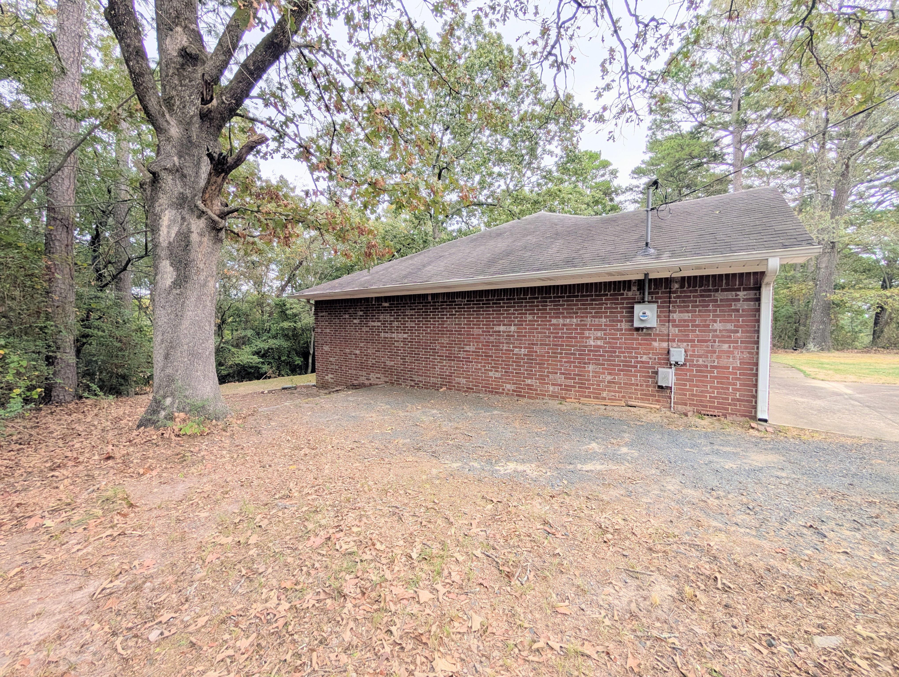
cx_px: 450
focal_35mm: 12
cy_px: 338
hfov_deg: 110.5
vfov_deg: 94.6
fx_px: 312
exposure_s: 1/375
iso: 45
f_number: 1.7
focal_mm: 2.02
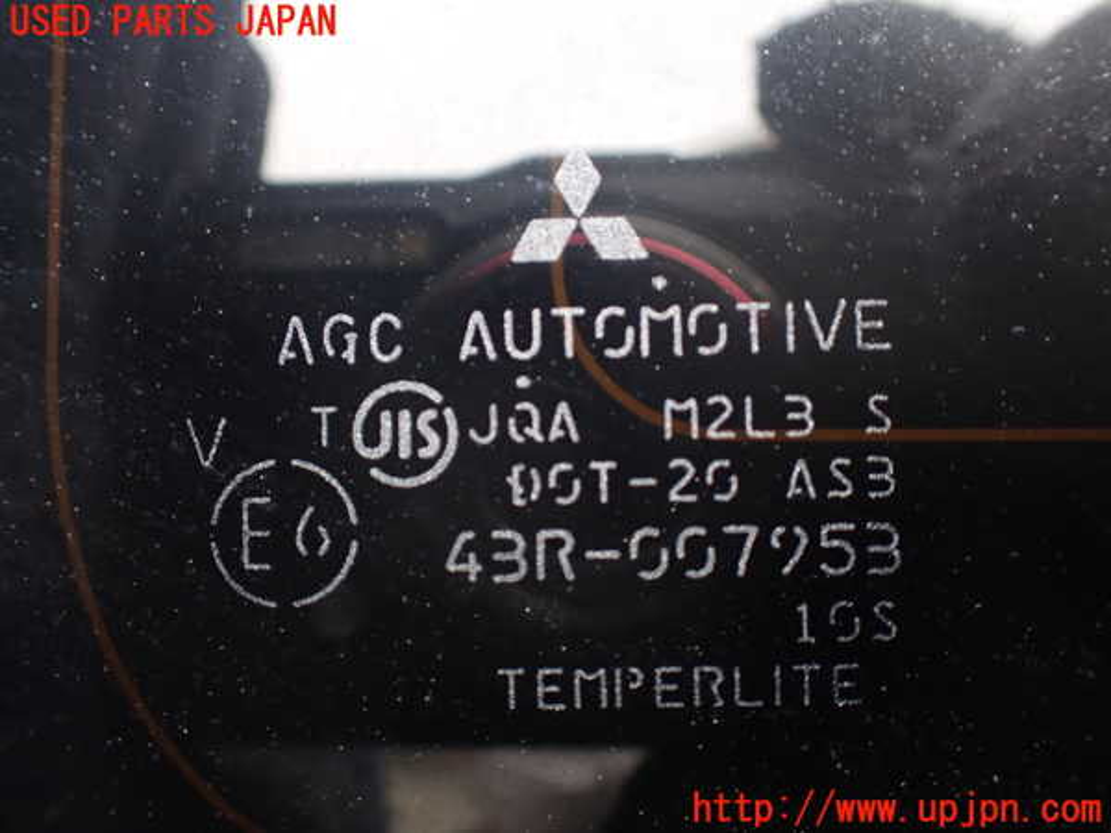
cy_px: 416
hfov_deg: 60.0
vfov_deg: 46.8
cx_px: 556
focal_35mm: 30
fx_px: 963
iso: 200
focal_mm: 5.4
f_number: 2.3
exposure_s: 1/125
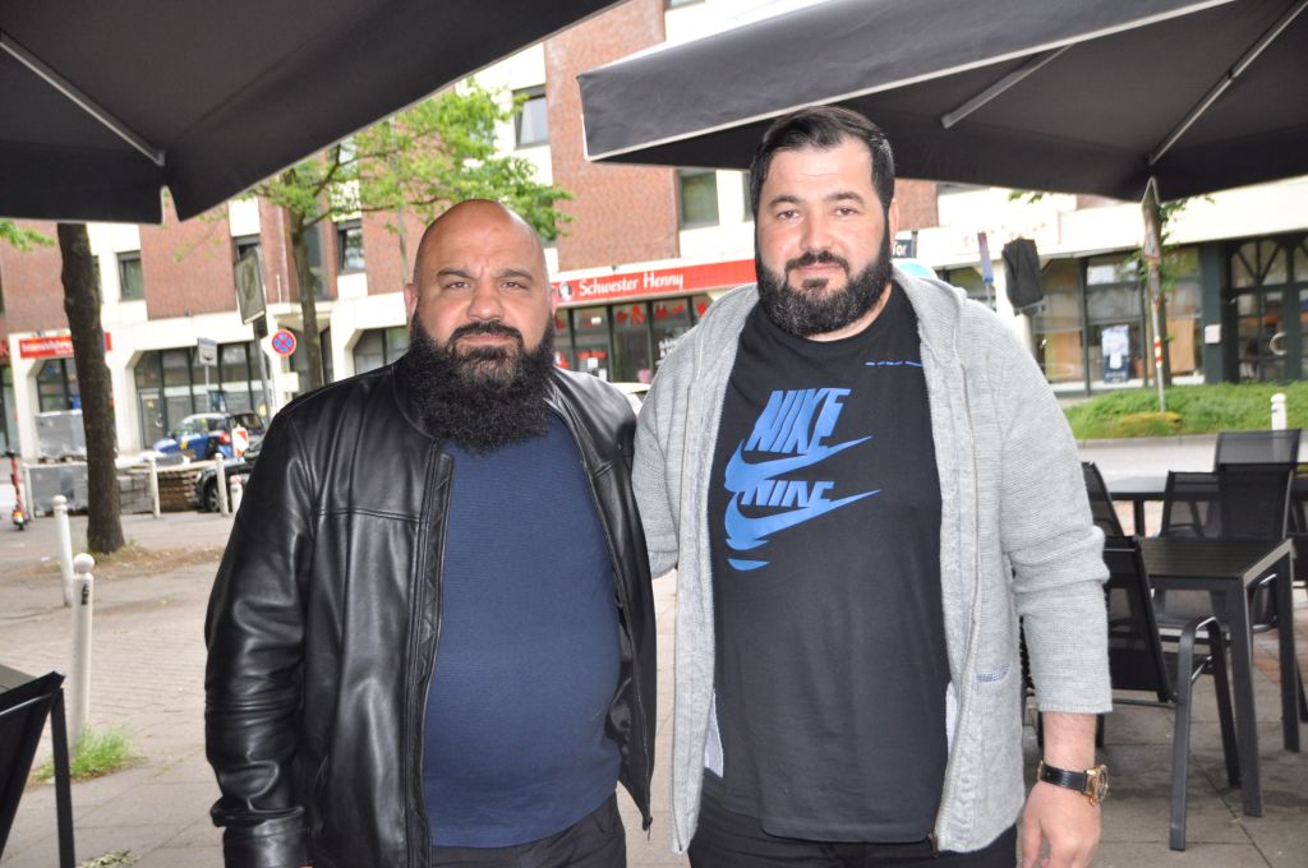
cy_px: 434
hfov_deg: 51.3
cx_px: 654
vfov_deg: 35.4
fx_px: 1361
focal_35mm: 38
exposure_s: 1/125
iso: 560
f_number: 3.8
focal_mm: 25
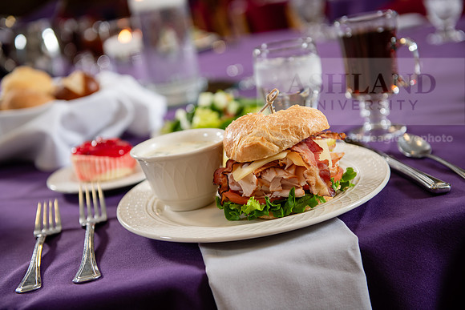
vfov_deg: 24.6
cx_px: 232
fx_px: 711
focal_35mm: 55
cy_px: 155
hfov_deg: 36.2
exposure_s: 1/160
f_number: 3.2
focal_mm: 55
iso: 250
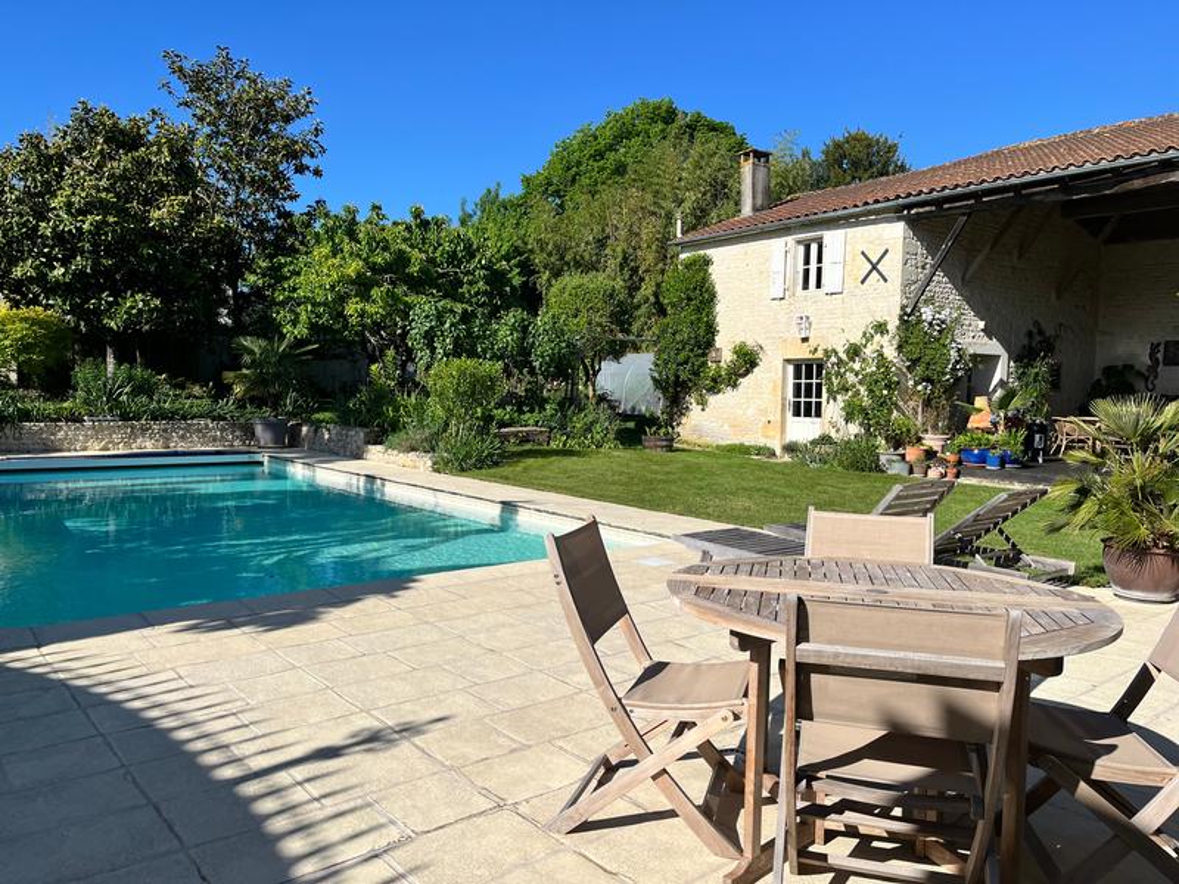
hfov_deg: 67.3
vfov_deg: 53.1
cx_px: 590
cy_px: 442
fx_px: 886
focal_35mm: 26
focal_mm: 5.1
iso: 50
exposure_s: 1/4854
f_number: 1.6
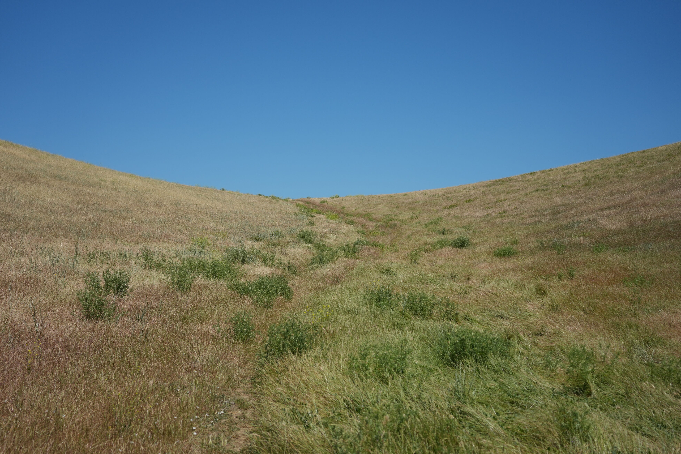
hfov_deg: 36.2
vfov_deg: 24.6
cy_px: 226
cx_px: 326
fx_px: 1040
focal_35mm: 55
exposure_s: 1/3200
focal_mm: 50
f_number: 4.5
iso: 250
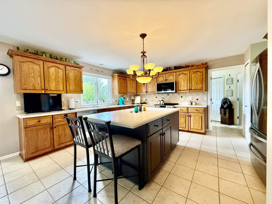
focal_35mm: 14
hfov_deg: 102.1
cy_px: 102
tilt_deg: -2.3
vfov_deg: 85.7
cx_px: 136
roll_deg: +1.3
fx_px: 110
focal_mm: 2.22
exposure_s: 1/120
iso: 200
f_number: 2.2
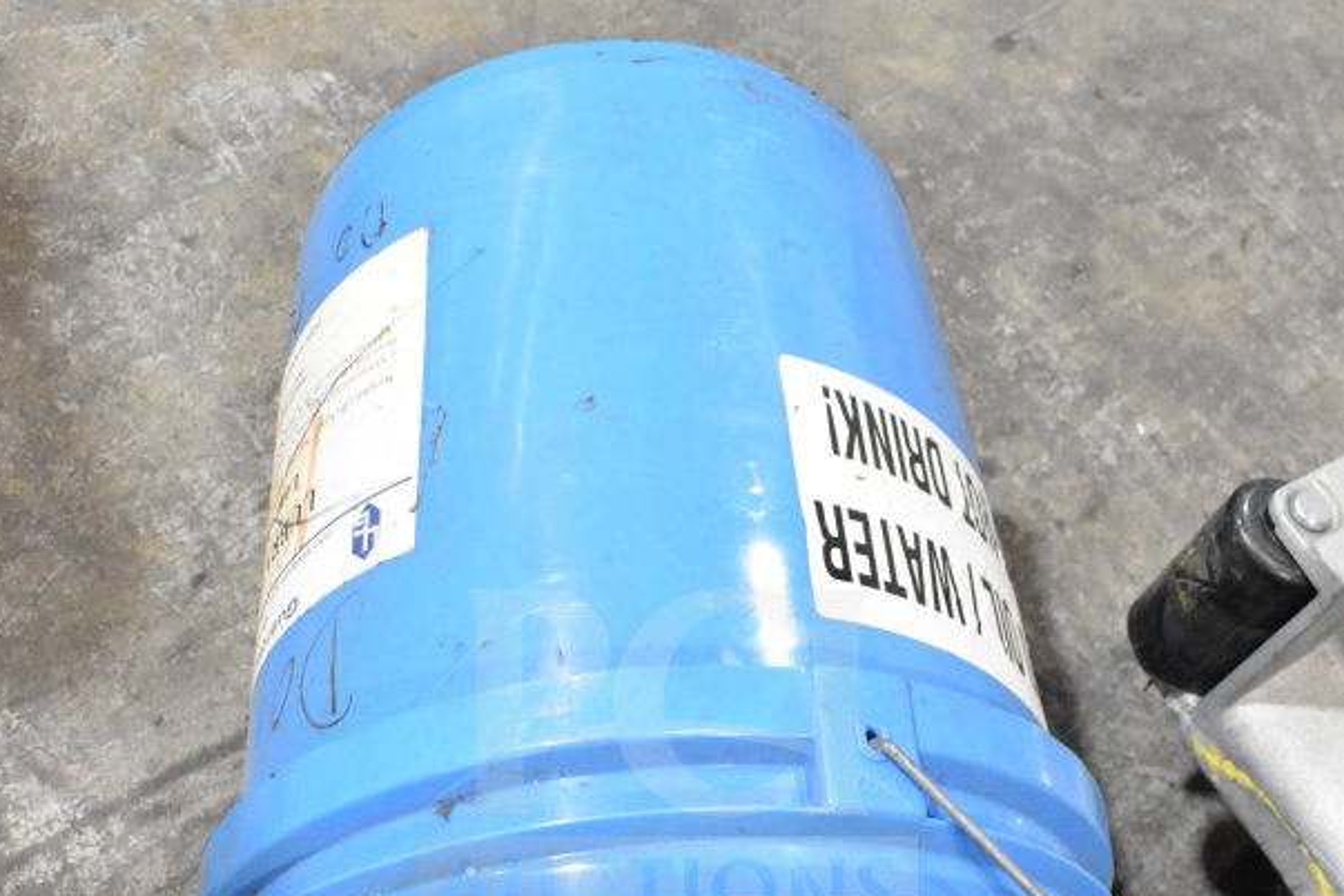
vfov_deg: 31.4
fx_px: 1531
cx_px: 666
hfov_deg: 47.4
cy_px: 766
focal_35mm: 41
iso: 6400
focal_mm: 18
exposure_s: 1/200
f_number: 7.1
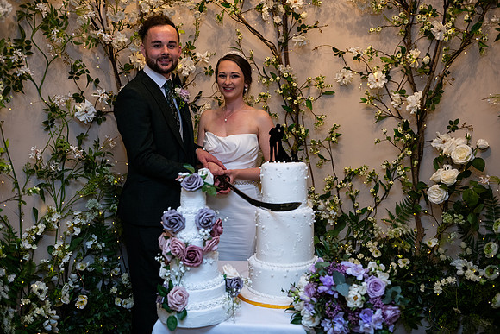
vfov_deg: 41.1
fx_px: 445
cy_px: 167
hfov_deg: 58.7
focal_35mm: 32
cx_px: 250
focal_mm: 32
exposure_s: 1/60
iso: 800
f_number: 3.5
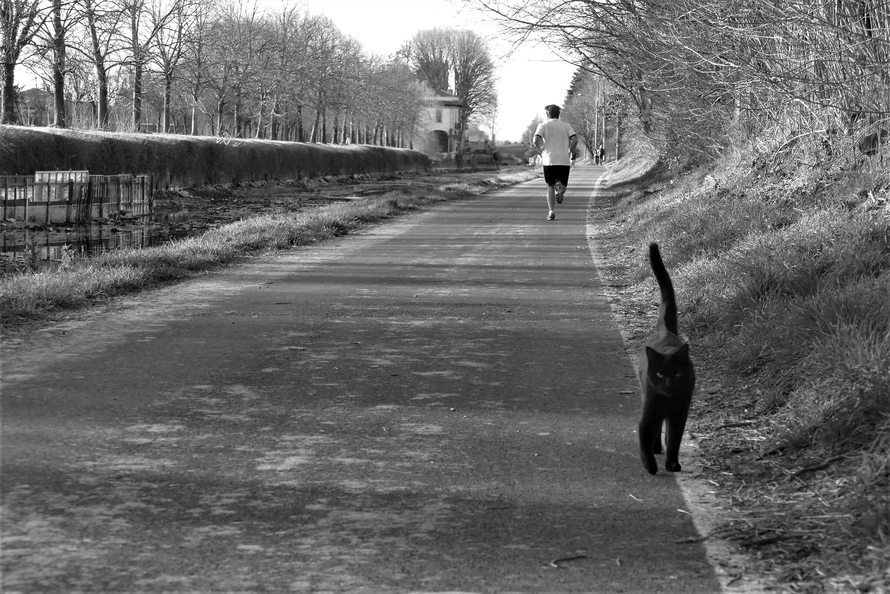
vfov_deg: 17.3
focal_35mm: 79
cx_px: 445
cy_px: 297
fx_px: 1953
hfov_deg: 25.7
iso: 125
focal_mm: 28.89
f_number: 3.7
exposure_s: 1/160
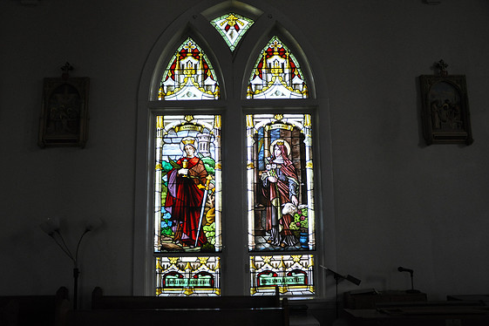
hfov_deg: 57.9
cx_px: 238
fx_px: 442
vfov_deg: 40.5
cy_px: 161
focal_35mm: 33
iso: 800
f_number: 3.8
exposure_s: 1/40
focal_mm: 21
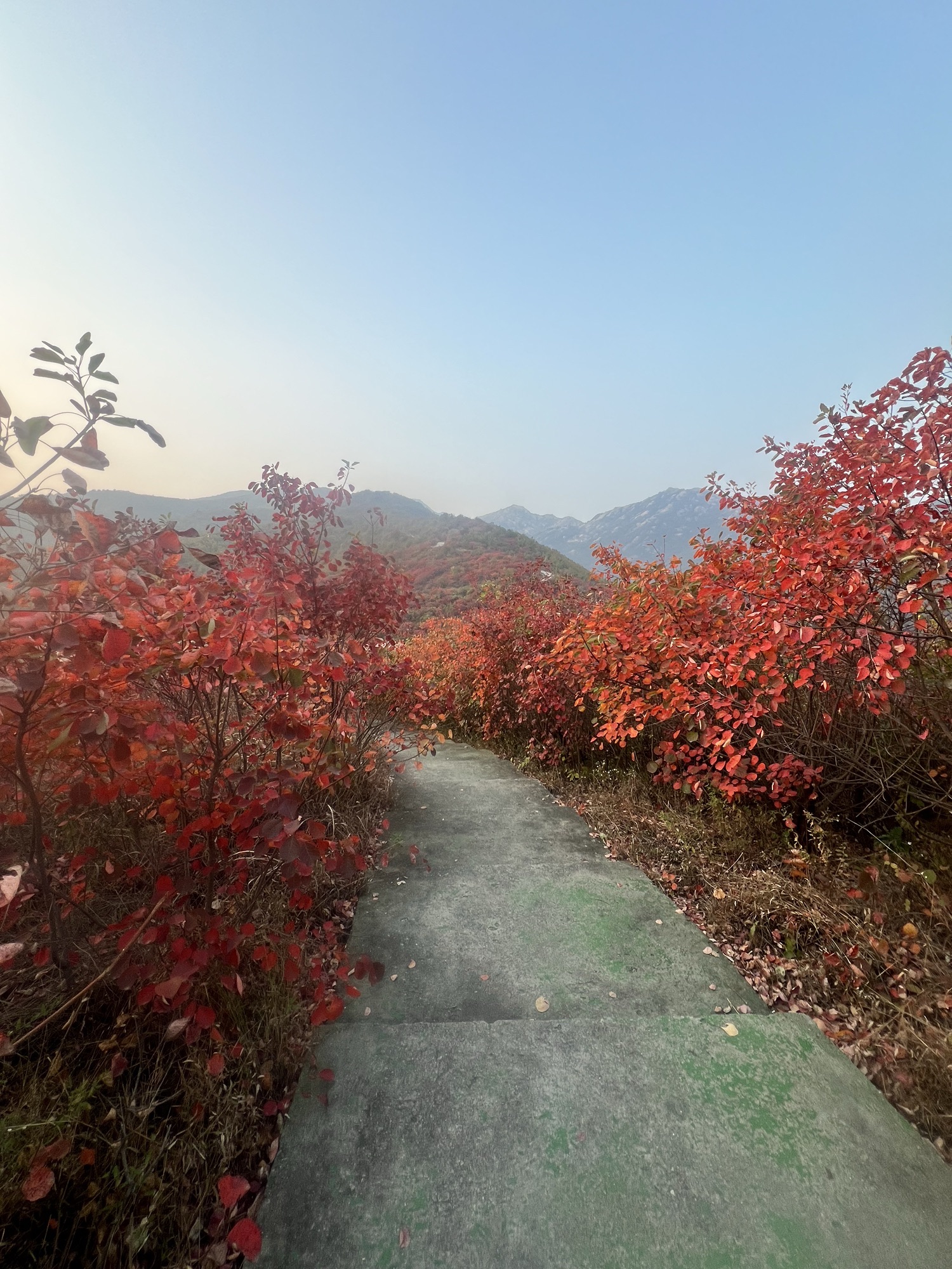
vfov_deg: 106.2
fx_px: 477
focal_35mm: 13
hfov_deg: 89.9
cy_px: 634
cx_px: 476
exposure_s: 1/181
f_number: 1.8
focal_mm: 1.57
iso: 32
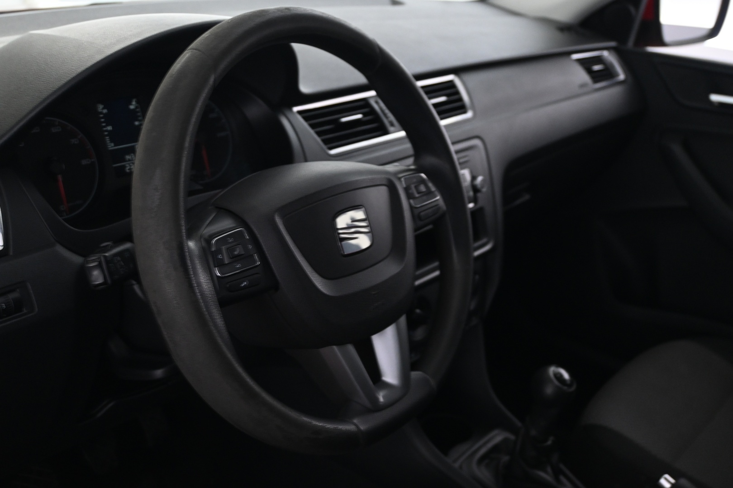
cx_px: 366
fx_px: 840
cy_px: 244
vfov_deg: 32.4
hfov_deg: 47.2
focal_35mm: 41
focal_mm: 27.5
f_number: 4.5
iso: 1600
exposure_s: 1/13
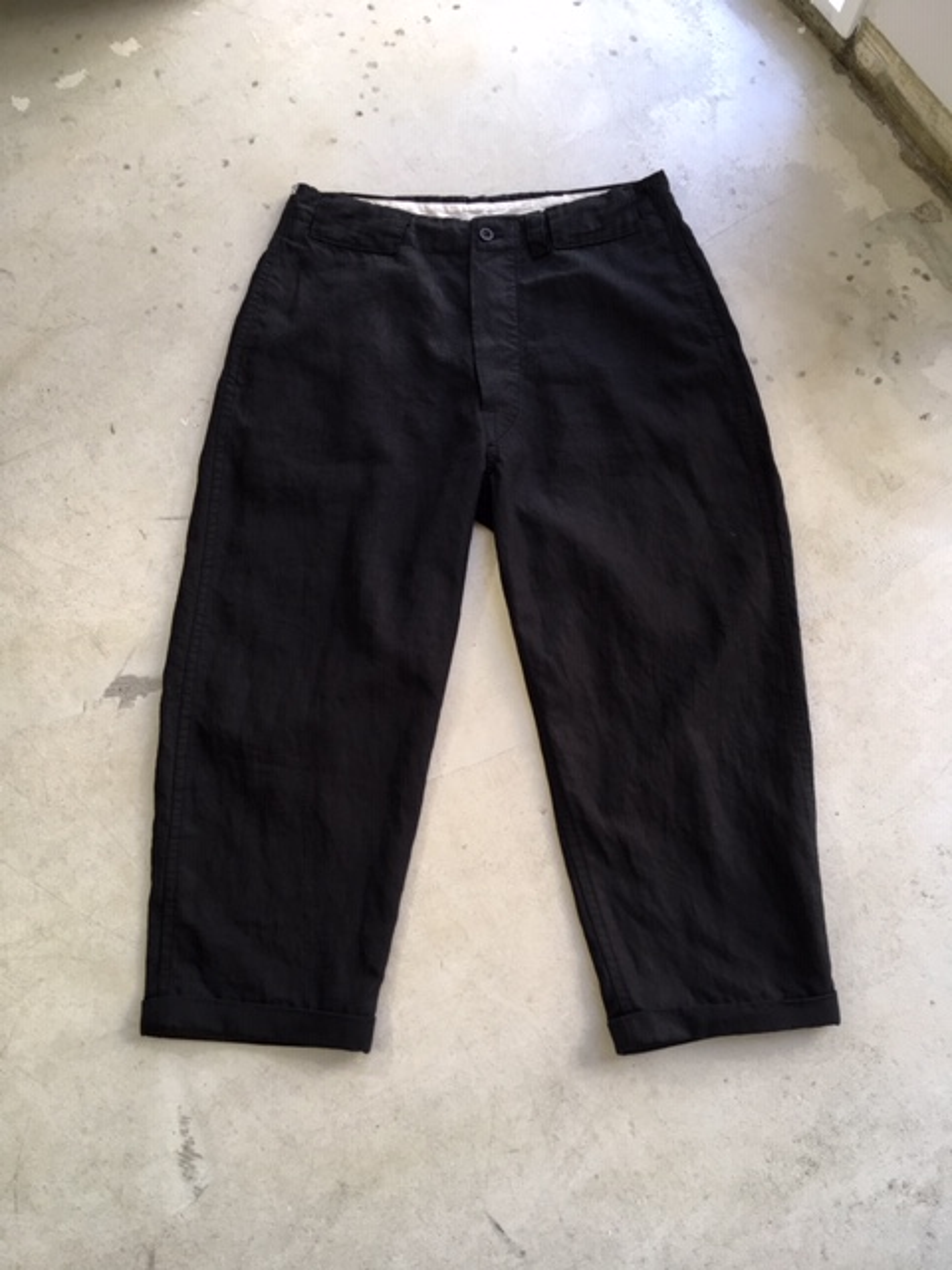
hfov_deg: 48.2
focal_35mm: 29
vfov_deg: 61.7
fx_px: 1063
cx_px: 476
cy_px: 635
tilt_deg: -75.4
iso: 40
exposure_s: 1/30
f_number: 2.2
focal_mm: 4.15
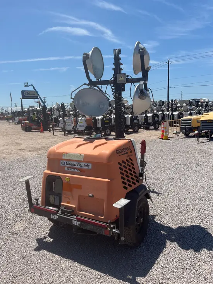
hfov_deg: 53.1
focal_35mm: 26
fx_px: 213
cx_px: 106
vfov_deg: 67.3
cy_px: 142
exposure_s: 1/3876
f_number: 1.6
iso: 50
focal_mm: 5.1
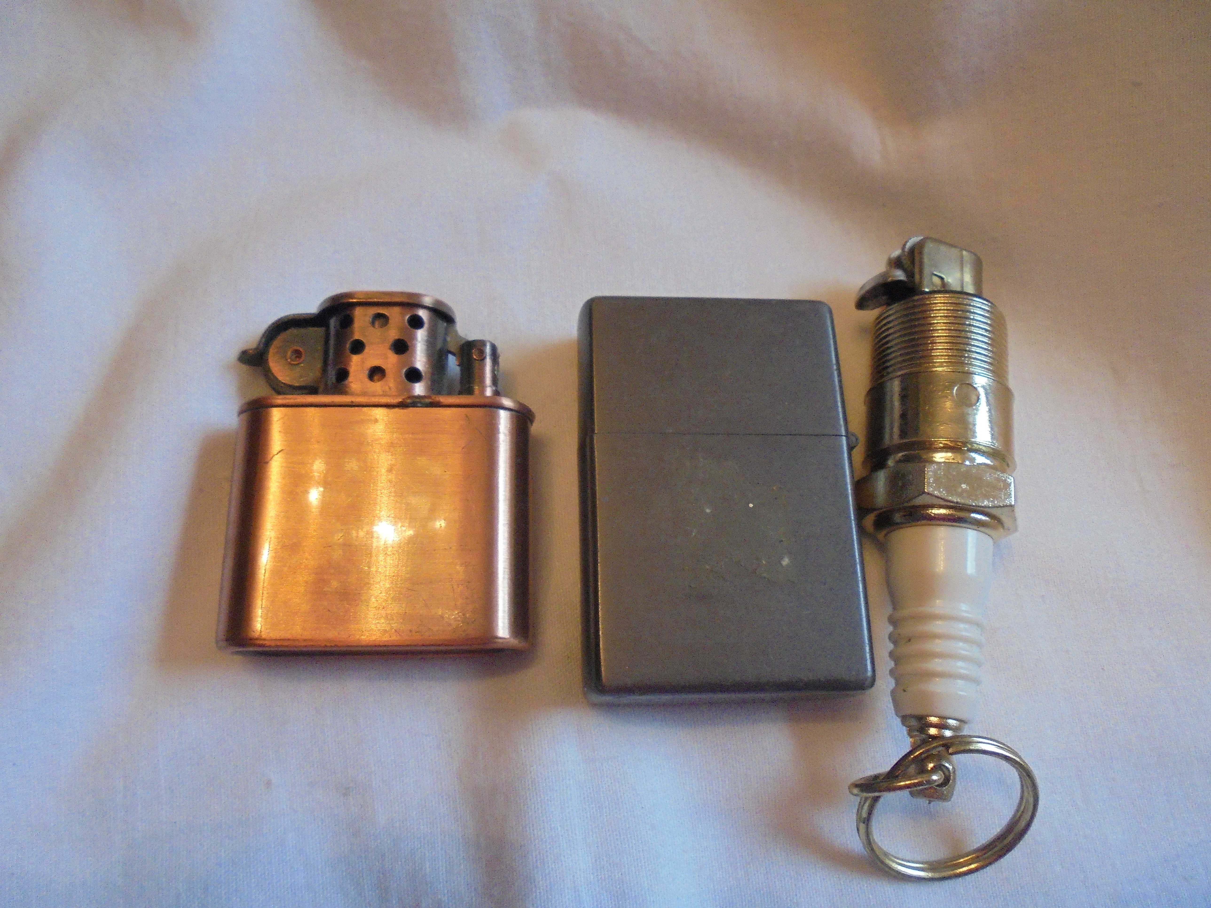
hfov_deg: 67.3
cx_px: 606
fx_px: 910
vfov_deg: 53.1
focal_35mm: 26
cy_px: 454
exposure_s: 1/60
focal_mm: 4.6
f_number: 3.5
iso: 500
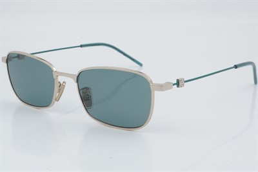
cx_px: 129
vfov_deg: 16.5
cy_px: 86
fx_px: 591
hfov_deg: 24.6
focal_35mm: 82
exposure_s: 1/3
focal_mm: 55
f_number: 29
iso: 100
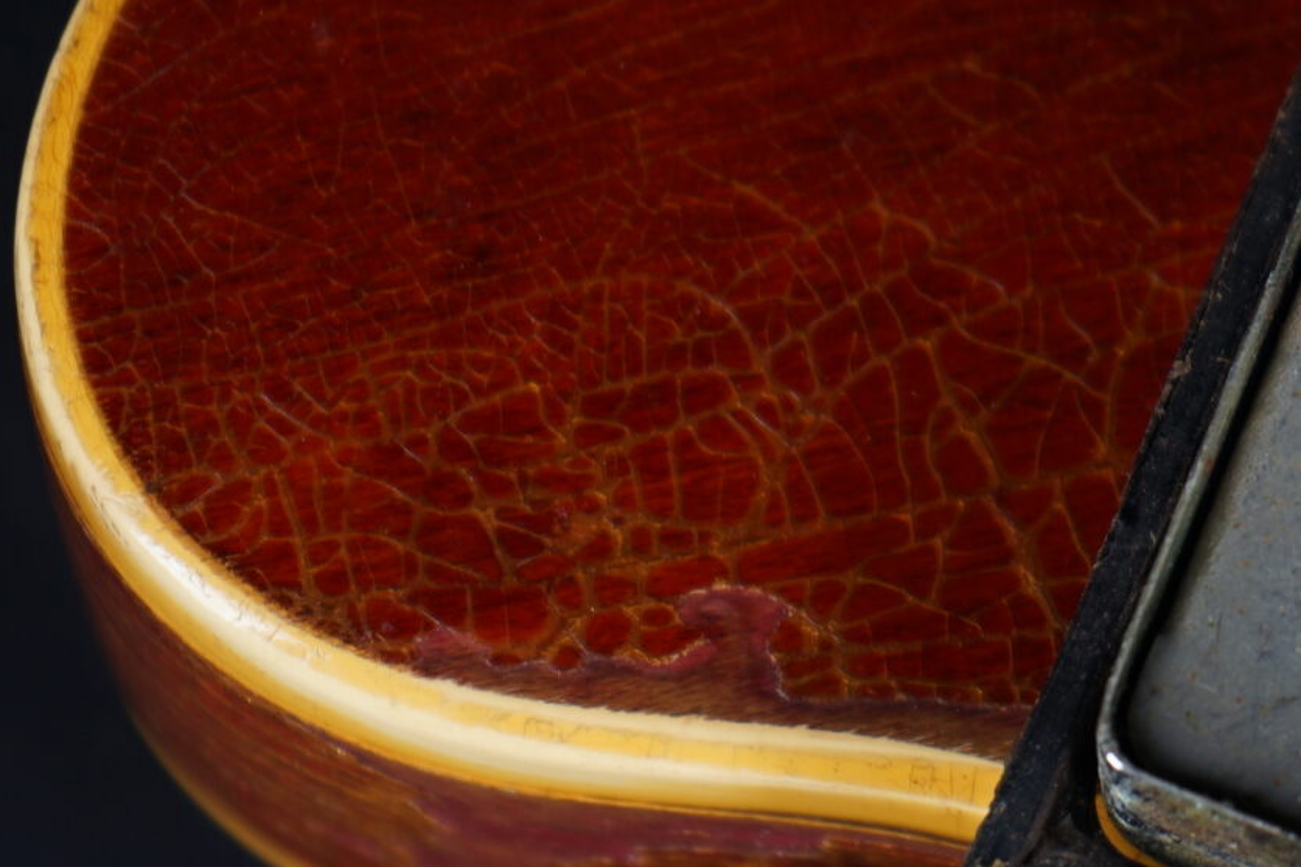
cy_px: 117
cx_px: 1718
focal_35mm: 214
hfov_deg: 9.4
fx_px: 7733
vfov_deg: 6.4
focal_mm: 70
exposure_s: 1/100
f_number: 5.6
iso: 100
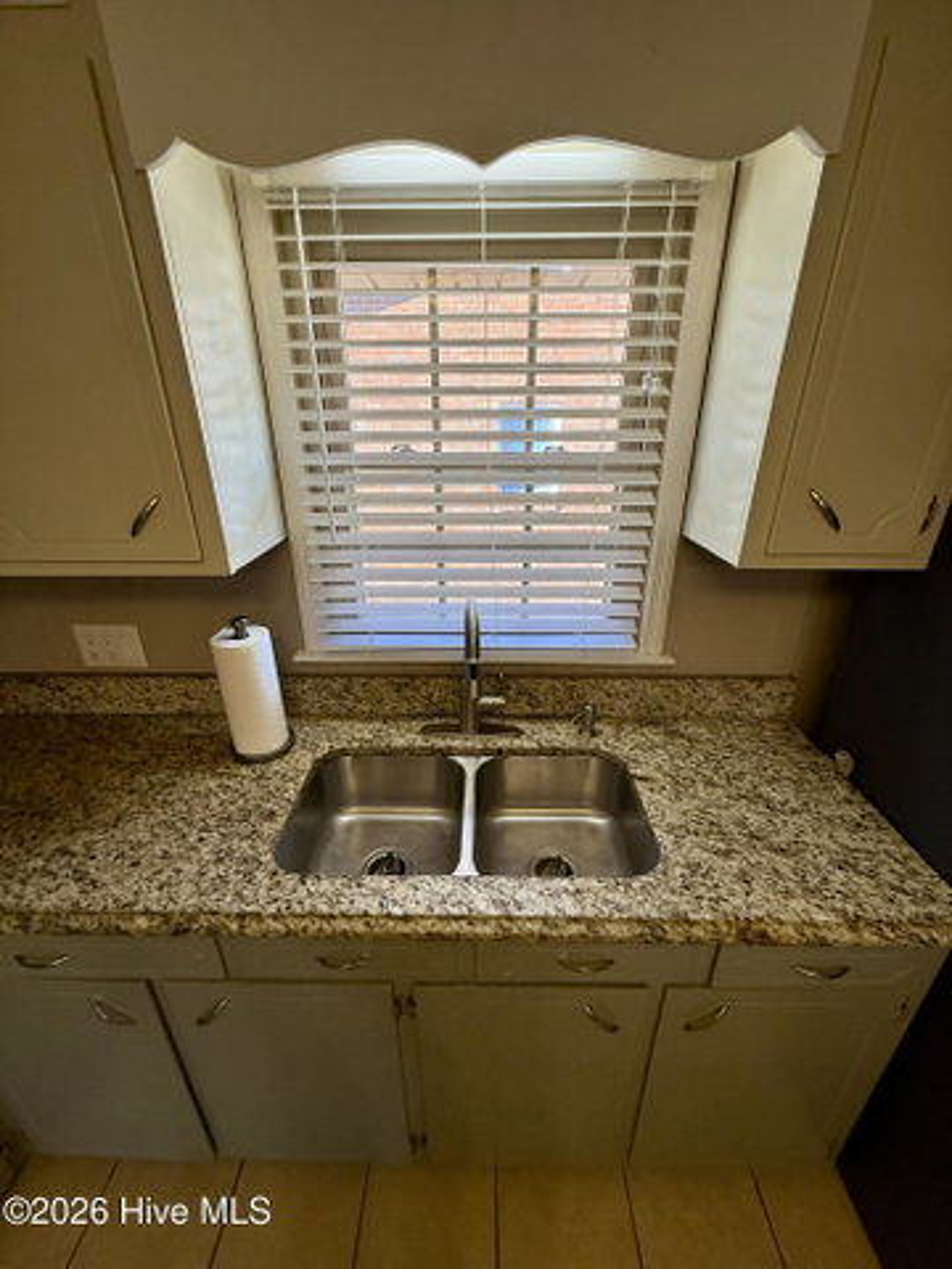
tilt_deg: -22.6
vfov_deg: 102.1
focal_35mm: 14
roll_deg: +0.0
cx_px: 476
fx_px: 513
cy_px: 634
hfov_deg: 85.7
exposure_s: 1/120
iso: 125
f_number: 2.2
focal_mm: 2.22
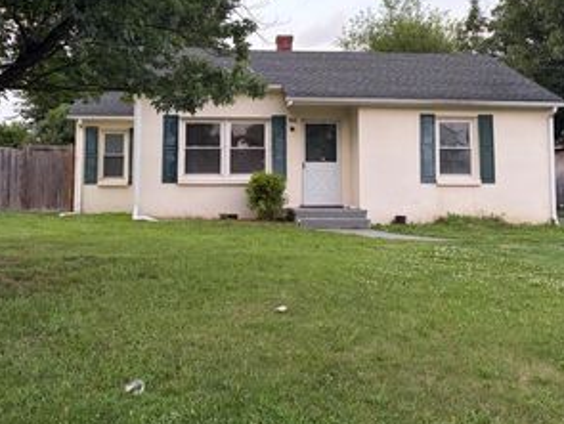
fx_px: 718
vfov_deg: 32.5
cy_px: 119
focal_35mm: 44
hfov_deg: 42.9
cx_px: 283
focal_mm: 5.96
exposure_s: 1/60
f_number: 1.6
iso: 200
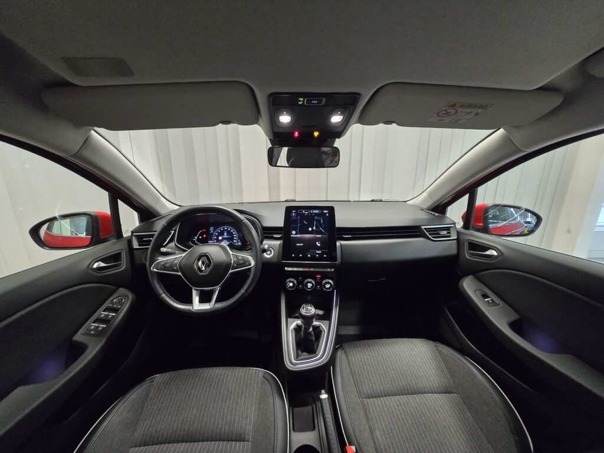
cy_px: 226
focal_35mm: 13
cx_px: 302
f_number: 2.2
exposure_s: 1/50
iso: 400
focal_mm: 1.7
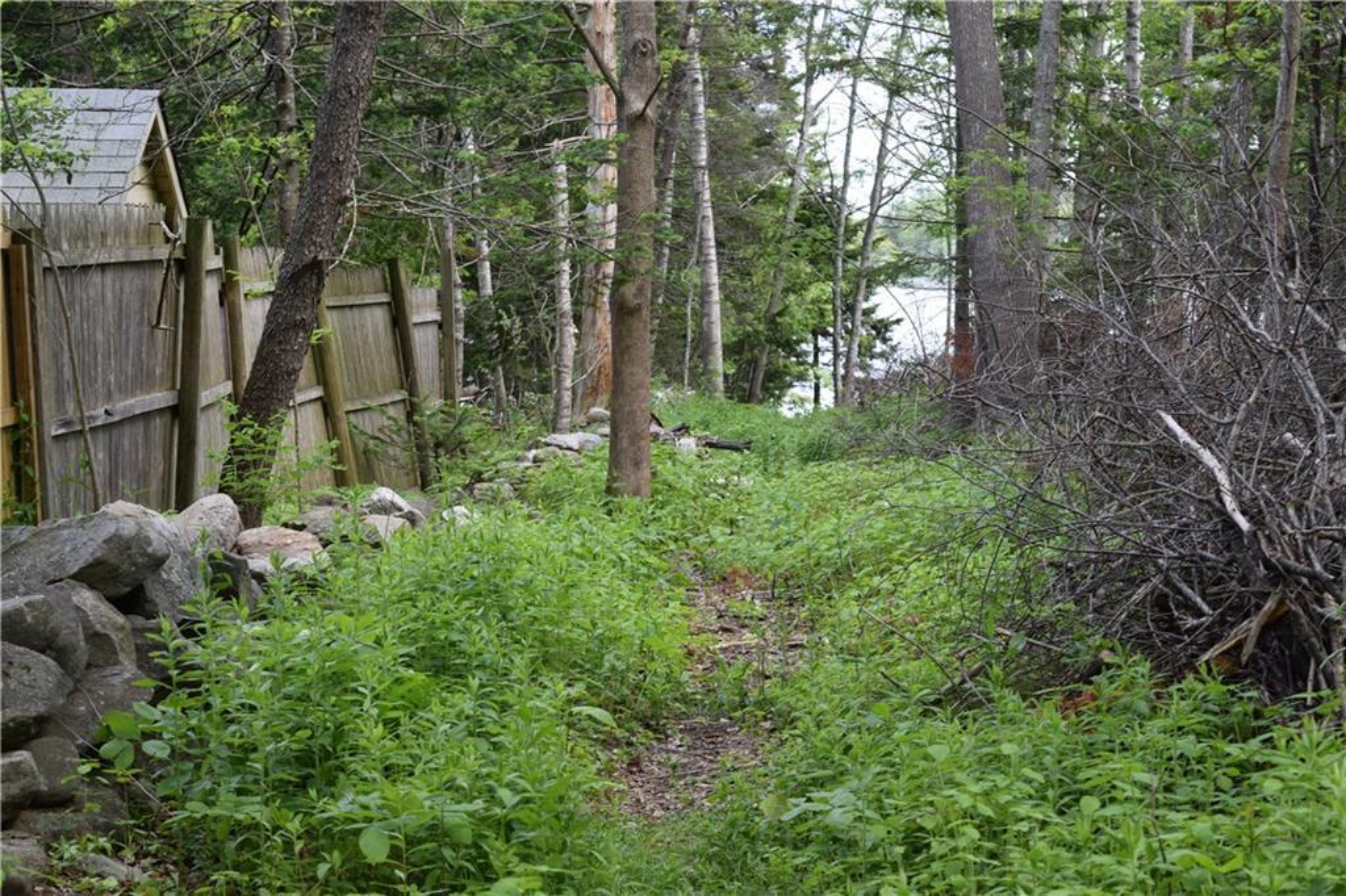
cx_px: 673
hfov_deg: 24.6
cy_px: 448
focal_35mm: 82
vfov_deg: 16.5
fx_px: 3083
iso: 400
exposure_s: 1/200
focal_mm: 55
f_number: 7.1
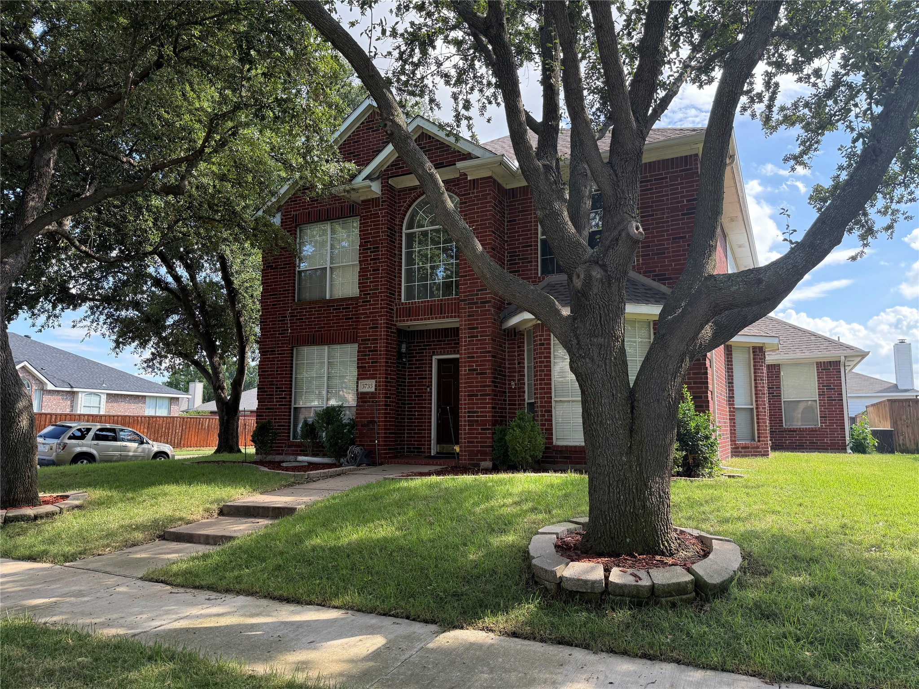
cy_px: 344
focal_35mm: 24
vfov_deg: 56.8
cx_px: 460
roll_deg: +0.0
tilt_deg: +7.5
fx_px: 637
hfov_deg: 71.6
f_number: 1.78
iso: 100
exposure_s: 1/750
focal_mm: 6.76
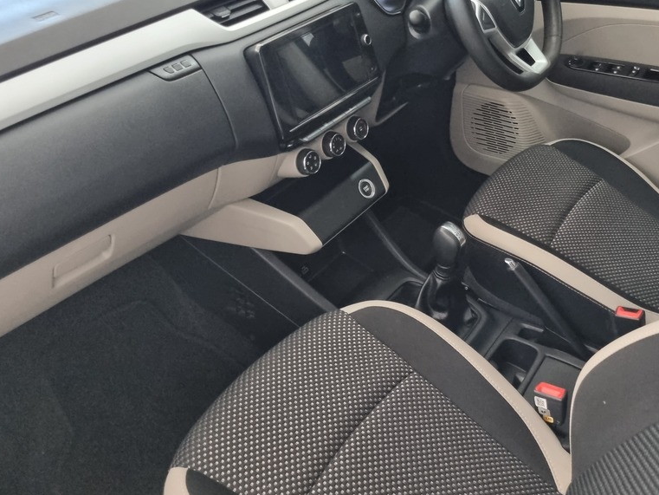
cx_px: 409
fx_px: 666
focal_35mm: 35
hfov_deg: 52.1
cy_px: 221
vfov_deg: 40.7
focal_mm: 5.4
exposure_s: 1/50
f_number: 1.8
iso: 800
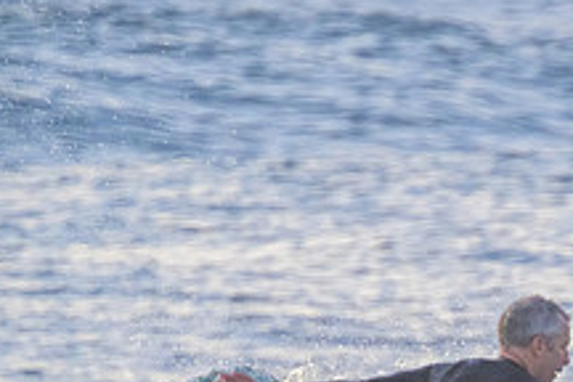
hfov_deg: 1.0
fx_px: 34139
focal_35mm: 2145
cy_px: 508
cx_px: 687
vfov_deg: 0.6
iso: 2500
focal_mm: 800
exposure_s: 1/1600
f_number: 11
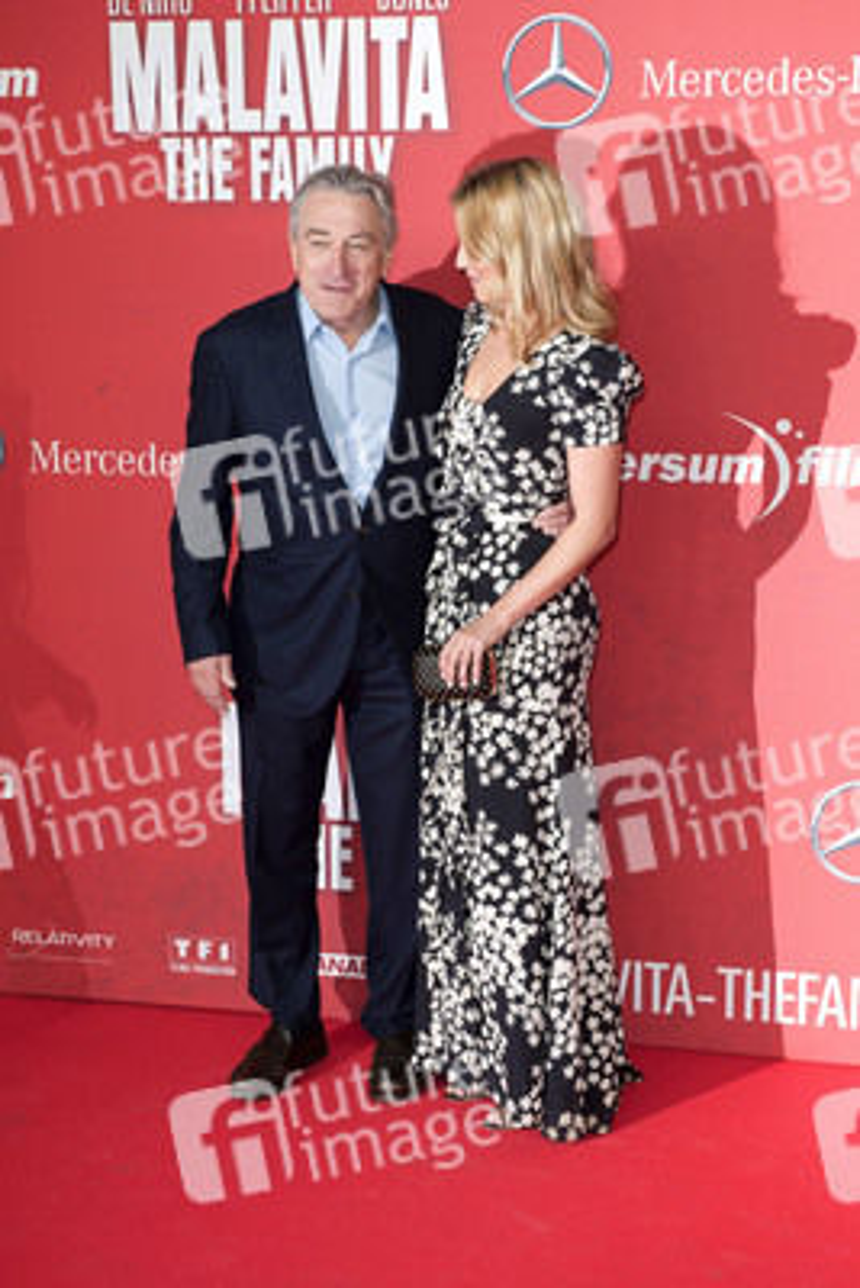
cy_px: 644
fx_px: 2220
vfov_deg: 32.4
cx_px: 430
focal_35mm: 62
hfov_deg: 21.9
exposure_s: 1/250
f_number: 5
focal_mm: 62
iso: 800
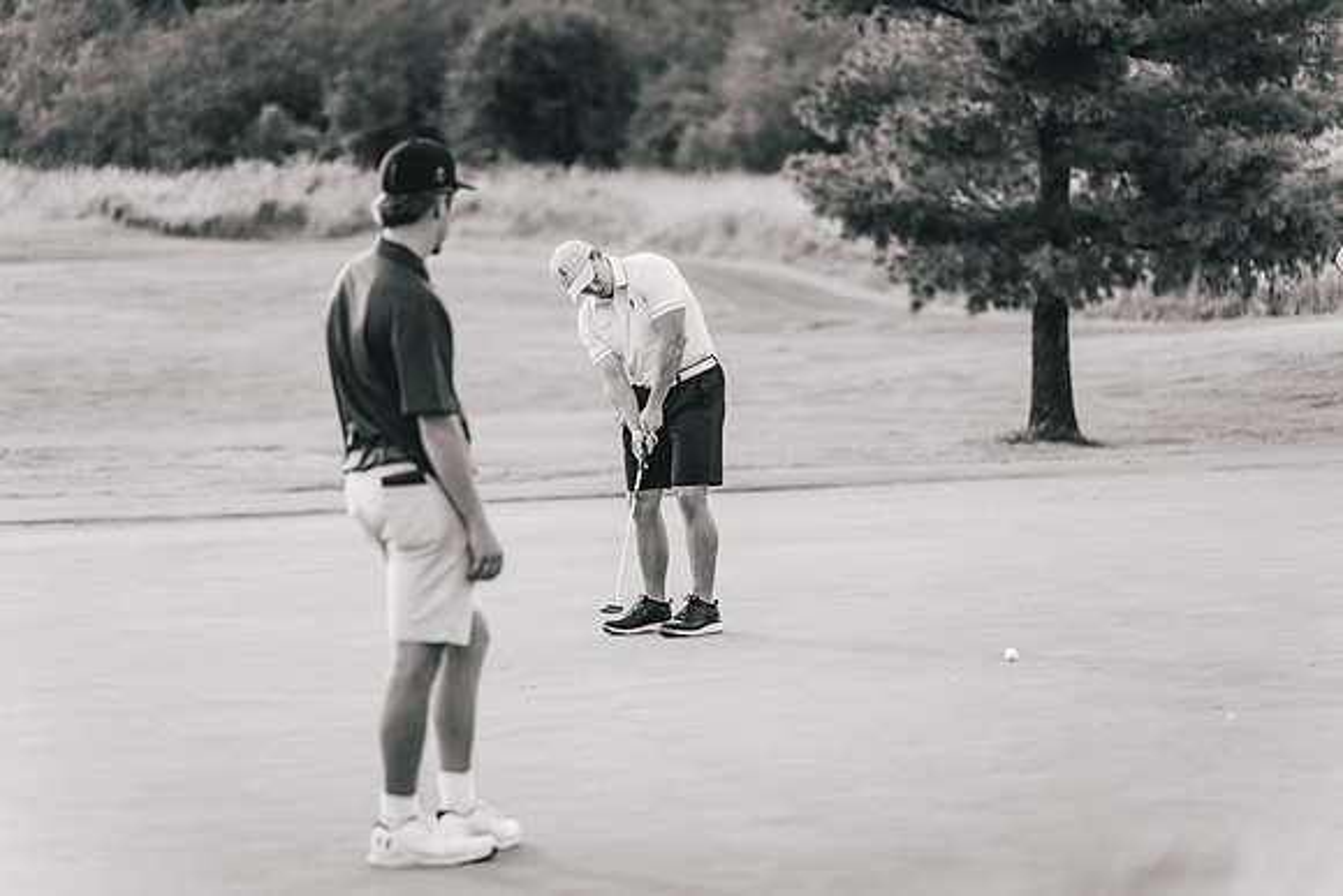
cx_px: 672
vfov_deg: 9.2
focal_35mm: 150
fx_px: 5597
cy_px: 448
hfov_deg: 13.7
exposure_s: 1/640
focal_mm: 150
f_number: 2.8
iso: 200
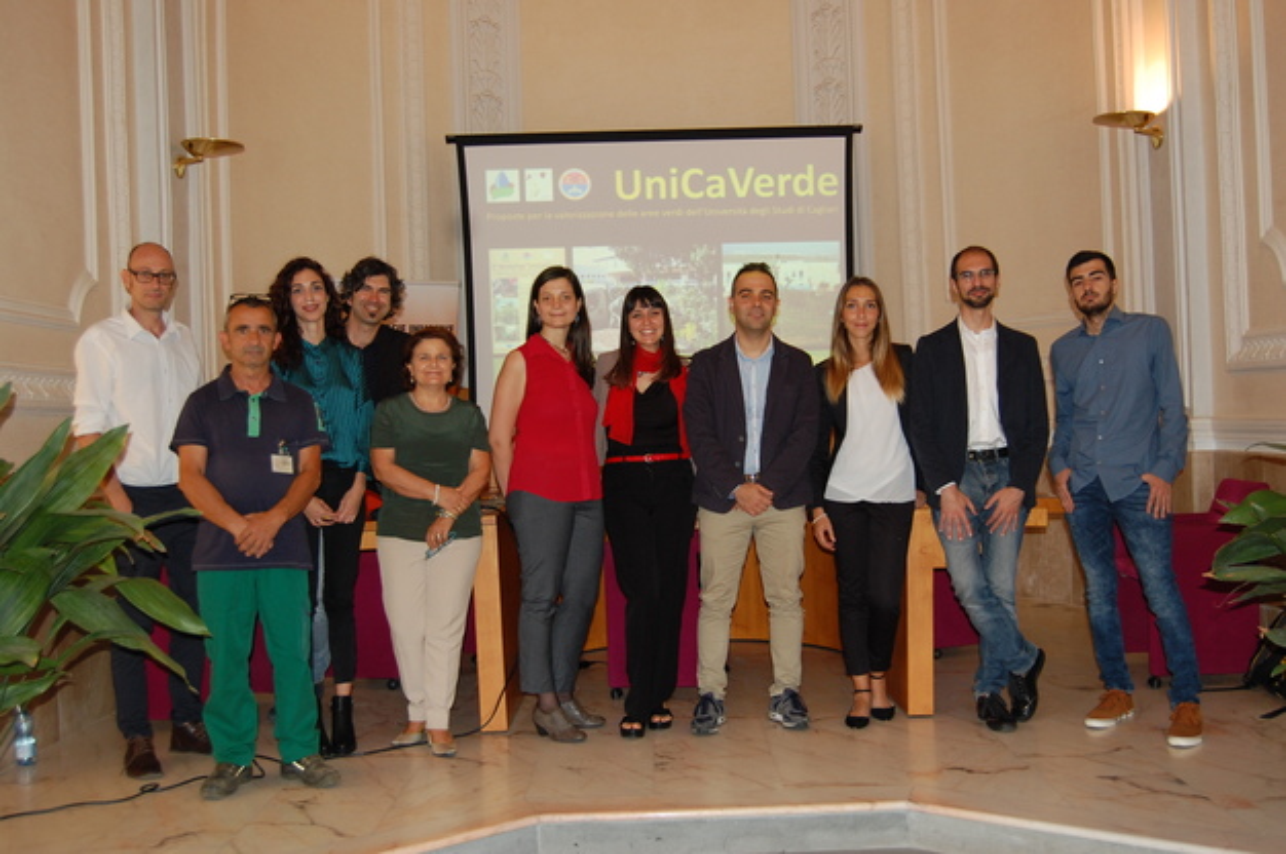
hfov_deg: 53.2
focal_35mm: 36
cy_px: 427
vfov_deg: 36.8
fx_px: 1285
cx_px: 643
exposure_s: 1/60
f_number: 4
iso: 400
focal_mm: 24
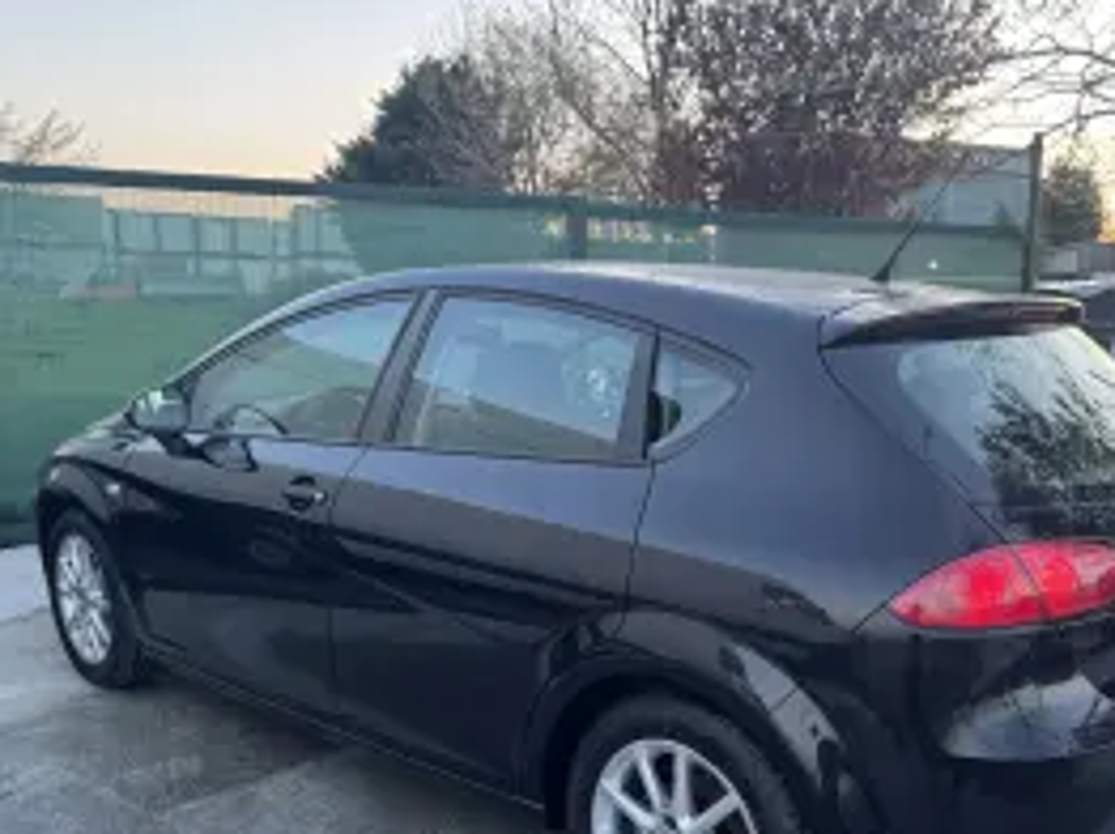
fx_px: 1062
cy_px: 553
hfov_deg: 54.8
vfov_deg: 42.3
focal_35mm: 33
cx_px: 698
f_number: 1.78
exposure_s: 1/50
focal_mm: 6.76
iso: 160
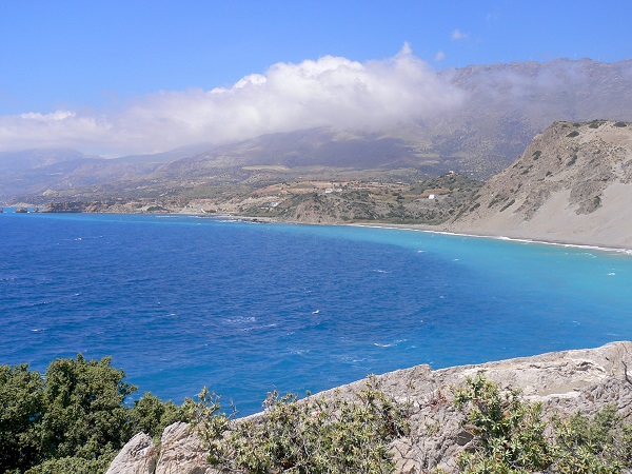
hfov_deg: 45.8
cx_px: 316
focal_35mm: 41
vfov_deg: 35.1
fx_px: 749
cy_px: 237
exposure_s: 1/320
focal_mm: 6.8
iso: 64
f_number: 6.1
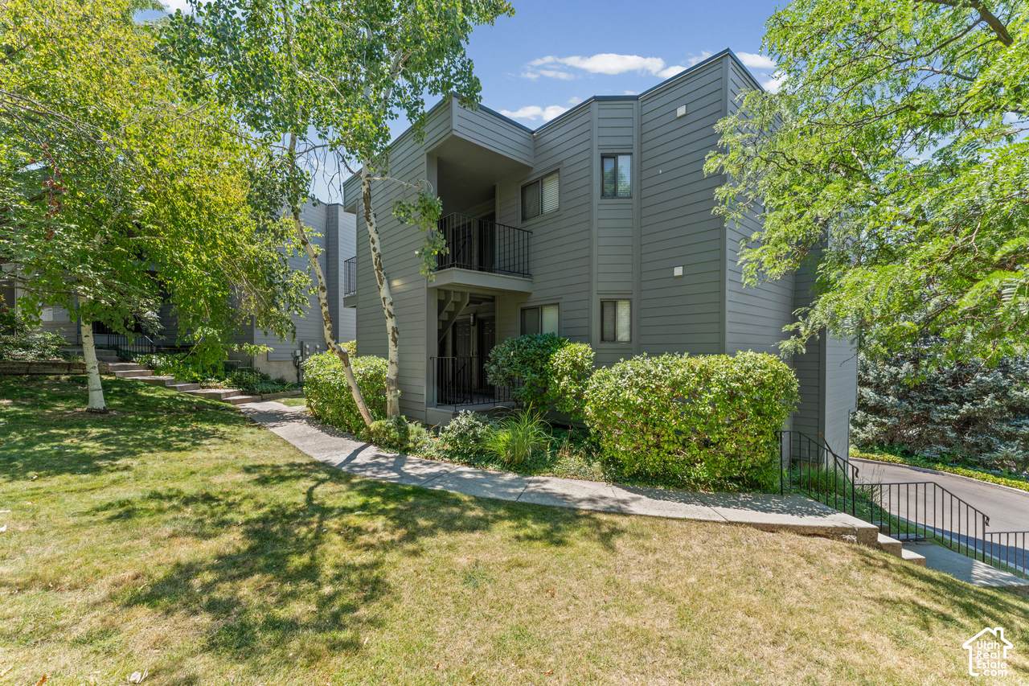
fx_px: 400
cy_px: 343
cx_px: 514
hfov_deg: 104.3
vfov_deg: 81.2
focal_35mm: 14
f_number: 9
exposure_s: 1/60
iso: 250
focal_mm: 14
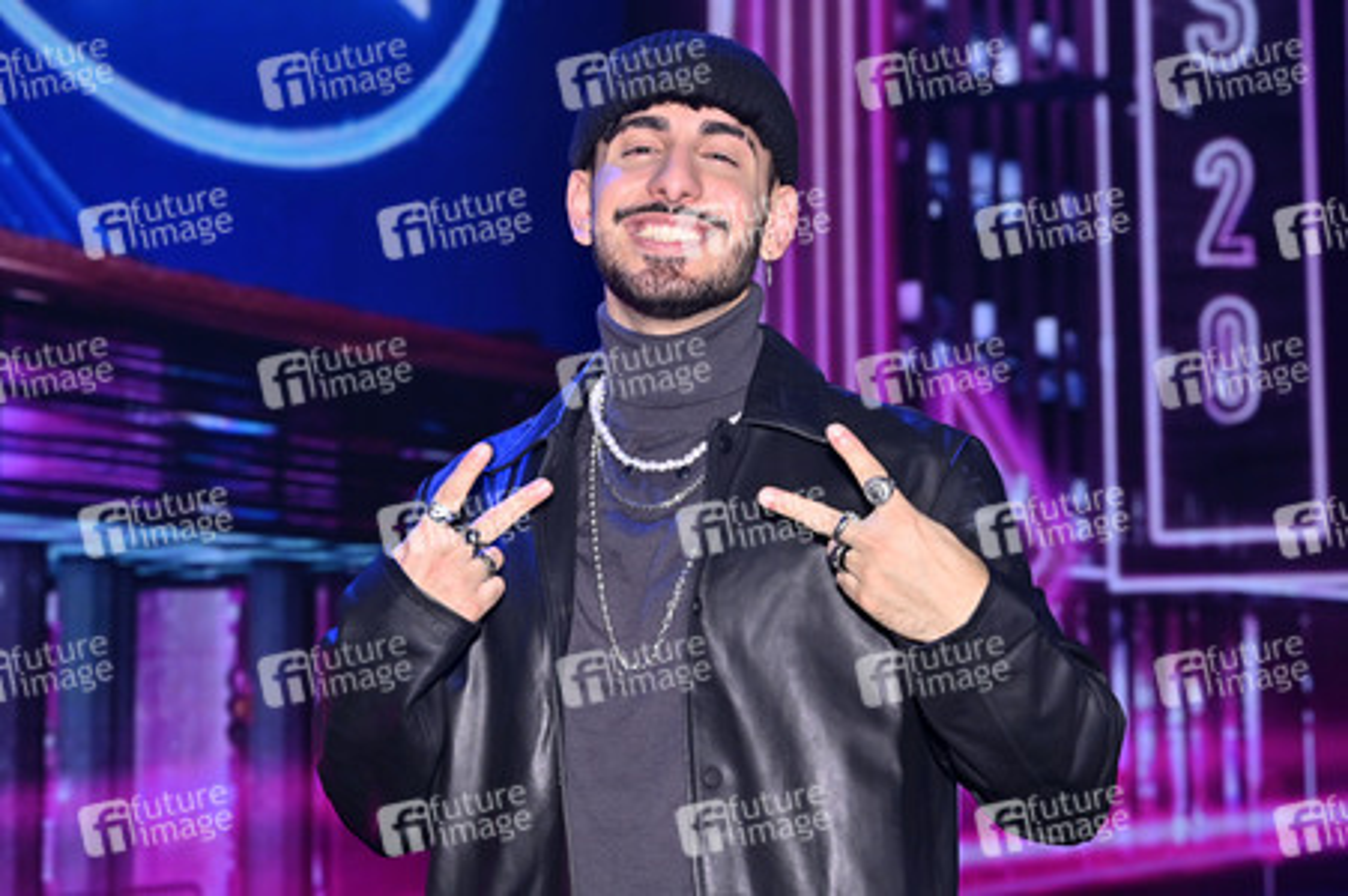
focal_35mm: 58
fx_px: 2170
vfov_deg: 23.3
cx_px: 674
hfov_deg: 34.5
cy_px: 448
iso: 640
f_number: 4.5
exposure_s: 1/200
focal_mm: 58
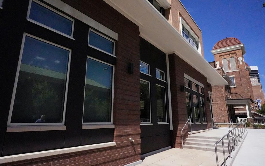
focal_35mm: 23
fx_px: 166
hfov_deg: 77.1
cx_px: 124
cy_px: 78
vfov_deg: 53.0
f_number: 16
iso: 12800
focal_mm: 20
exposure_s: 1/16000
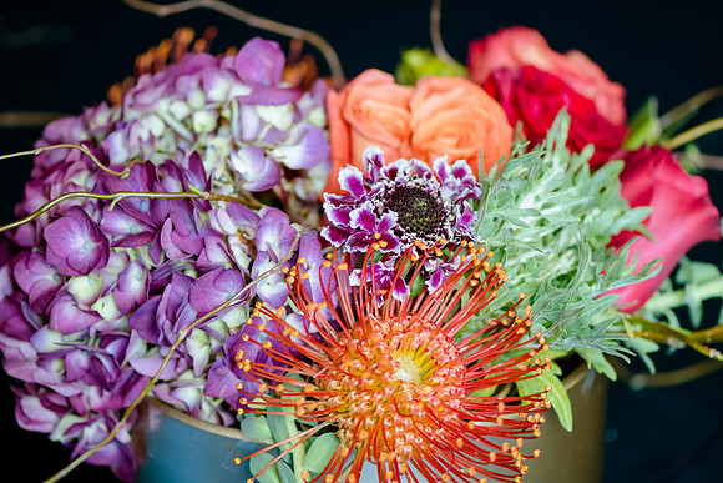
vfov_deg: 8.7
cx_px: 362
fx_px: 3164
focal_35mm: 158
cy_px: 242
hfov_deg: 13.0
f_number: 3
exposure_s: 1/250
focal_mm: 105
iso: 1250
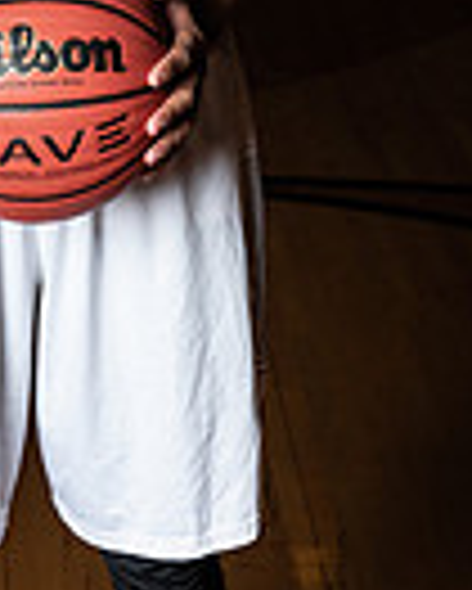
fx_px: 3262
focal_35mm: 187
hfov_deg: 8.3
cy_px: -360
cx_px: 49
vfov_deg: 9.9
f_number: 14
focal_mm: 58
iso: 320
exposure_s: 1/200
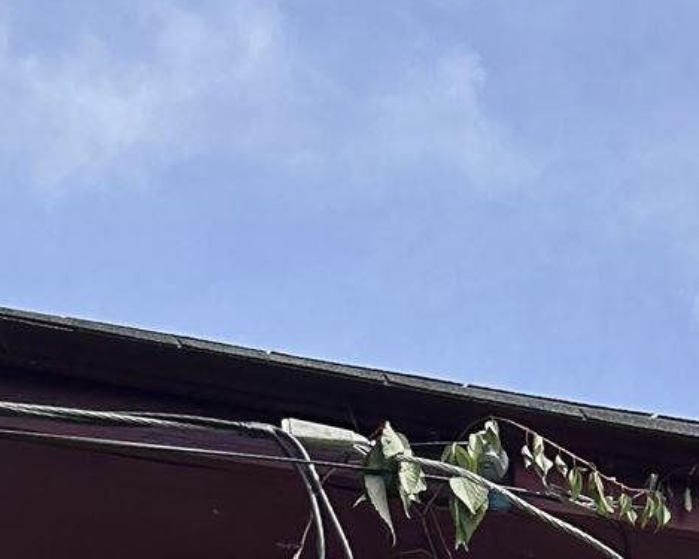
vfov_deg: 9.9
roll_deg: +0.5
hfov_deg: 16.7
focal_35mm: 115
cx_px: 474
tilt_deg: +7.4
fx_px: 2379
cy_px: 1704
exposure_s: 1/2469
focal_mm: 6.86
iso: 80
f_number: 1.78
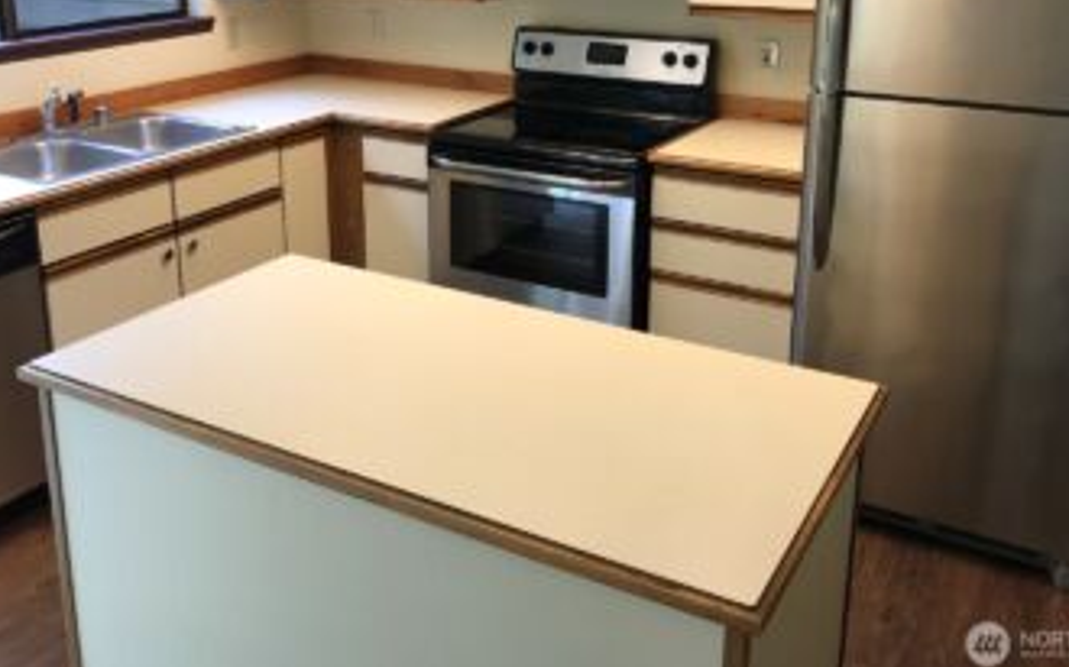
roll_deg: +0.3
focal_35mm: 36
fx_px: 1048
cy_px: 191
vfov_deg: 34.8
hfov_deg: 54.0
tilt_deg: -14.7
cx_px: 528
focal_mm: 3.99
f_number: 1.8
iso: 25
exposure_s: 1/60
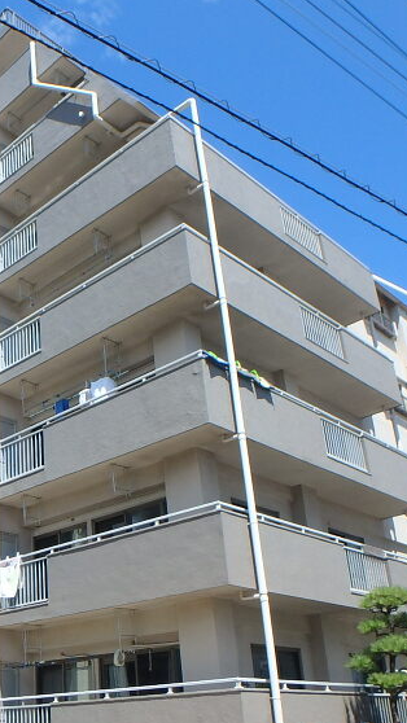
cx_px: 47
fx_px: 748
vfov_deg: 51.3
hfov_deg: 29.3
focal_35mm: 39
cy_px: 428
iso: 125
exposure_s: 1/800
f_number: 3.5
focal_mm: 3.7
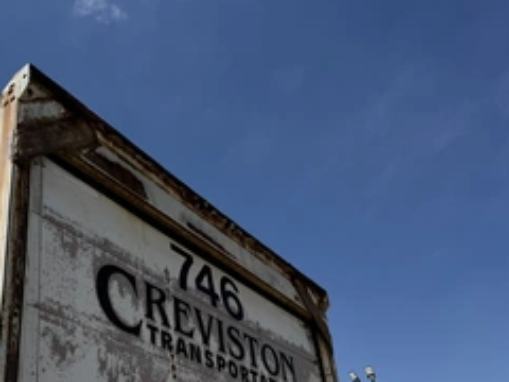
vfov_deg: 35.2
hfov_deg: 46.5
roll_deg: +7.9
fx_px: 588
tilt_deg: +30.2
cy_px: 286
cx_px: 201
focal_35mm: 40
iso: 80
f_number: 1.78
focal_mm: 6.76
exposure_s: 1/8130
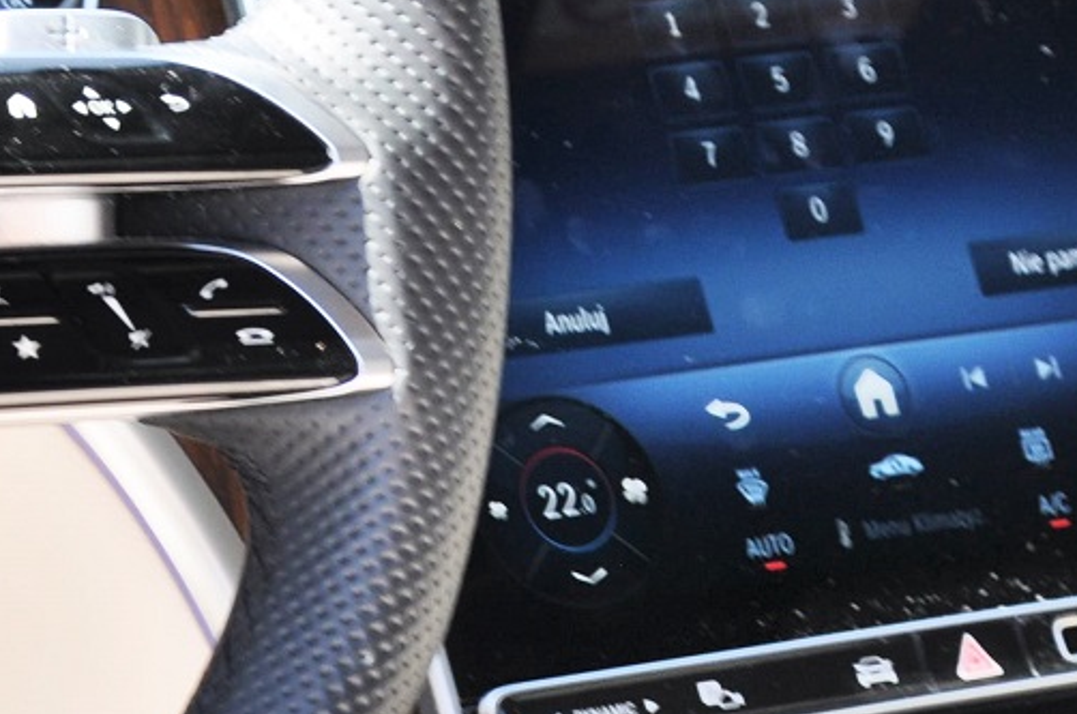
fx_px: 6780
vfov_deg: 6.0
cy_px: 175
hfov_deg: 9.0
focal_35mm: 227
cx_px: -148
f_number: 6.3
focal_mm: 40
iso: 250
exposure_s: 1/160
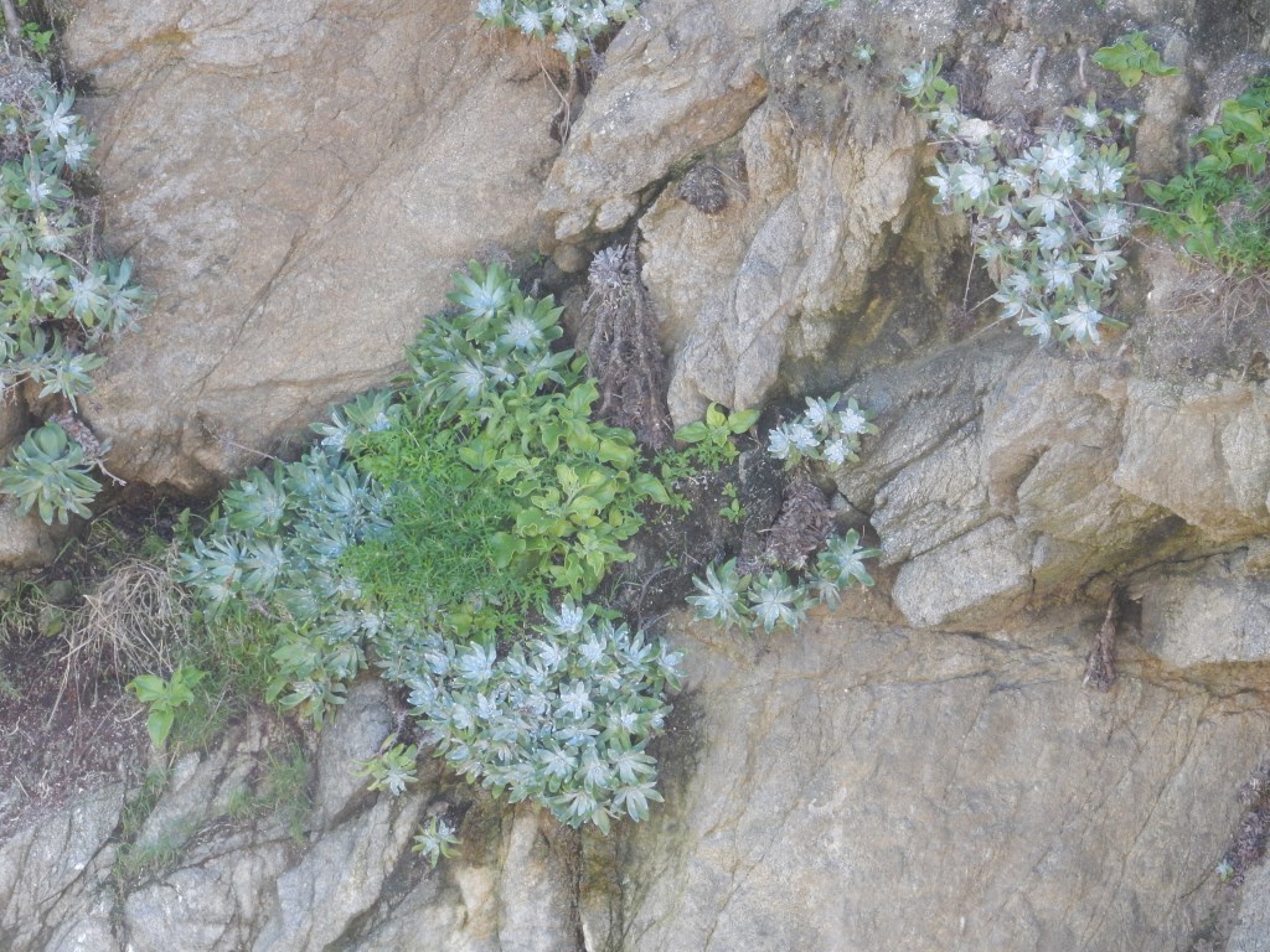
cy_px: 476
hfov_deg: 6.2
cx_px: 635
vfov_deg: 4.6
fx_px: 11777
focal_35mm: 321
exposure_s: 1/60
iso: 280
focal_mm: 57.3
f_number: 6.3
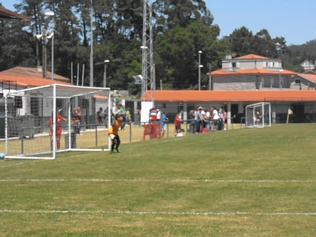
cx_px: 158
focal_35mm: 121
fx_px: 1105
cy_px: 127
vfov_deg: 12.2
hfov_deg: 16.3
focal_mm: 19.64
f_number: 14
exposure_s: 1/400
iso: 400
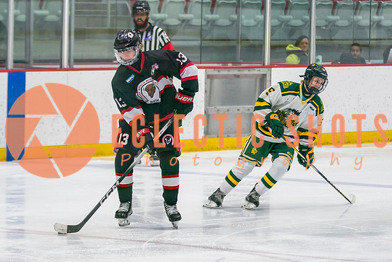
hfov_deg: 8.8
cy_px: 166
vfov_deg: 5.9
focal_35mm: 234
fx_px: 2550
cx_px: 151
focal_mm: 105
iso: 640
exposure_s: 1/640
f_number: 2.8
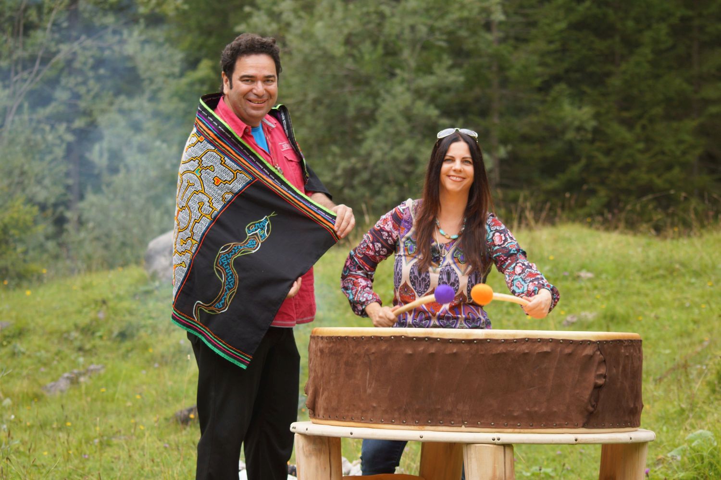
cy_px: 240
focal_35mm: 135
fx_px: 2704
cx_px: 360
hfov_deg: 15.2
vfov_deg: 10.2
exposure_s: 1/250
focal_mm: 90
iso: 100
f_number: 4
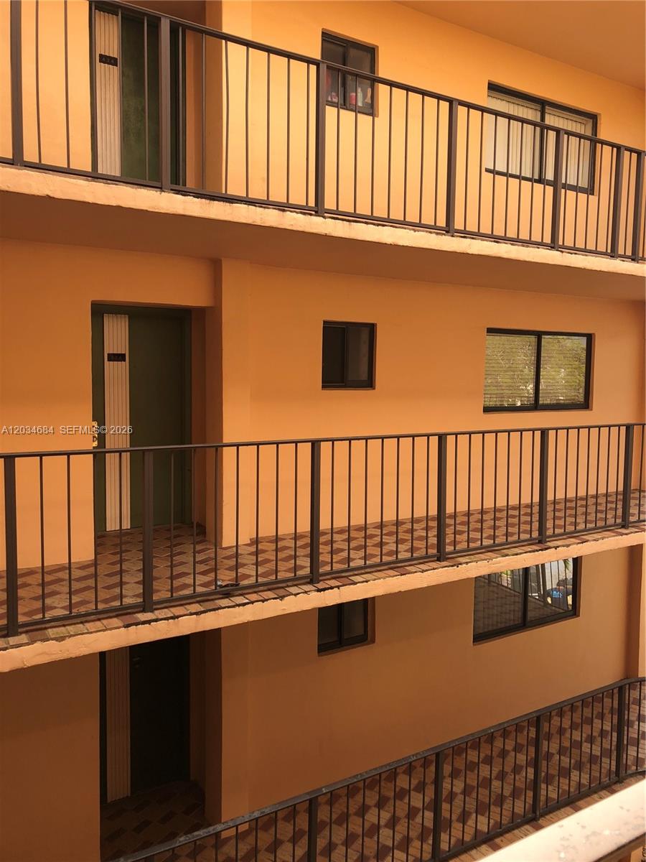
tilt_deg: -5.0
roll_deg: -1.9
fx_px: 697
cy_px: 431
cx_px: 323
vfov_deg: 63.4
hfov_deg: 49.7
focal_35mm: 28
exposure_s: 1/286
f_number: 1.8
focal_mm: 3.99
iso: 20
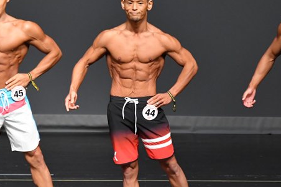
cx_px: 193
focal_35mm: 540
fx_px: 4213
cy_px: 105
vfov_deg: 2.5
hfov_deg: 3.8
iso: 3200
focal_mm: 210
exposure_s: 1/400
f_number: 5.6
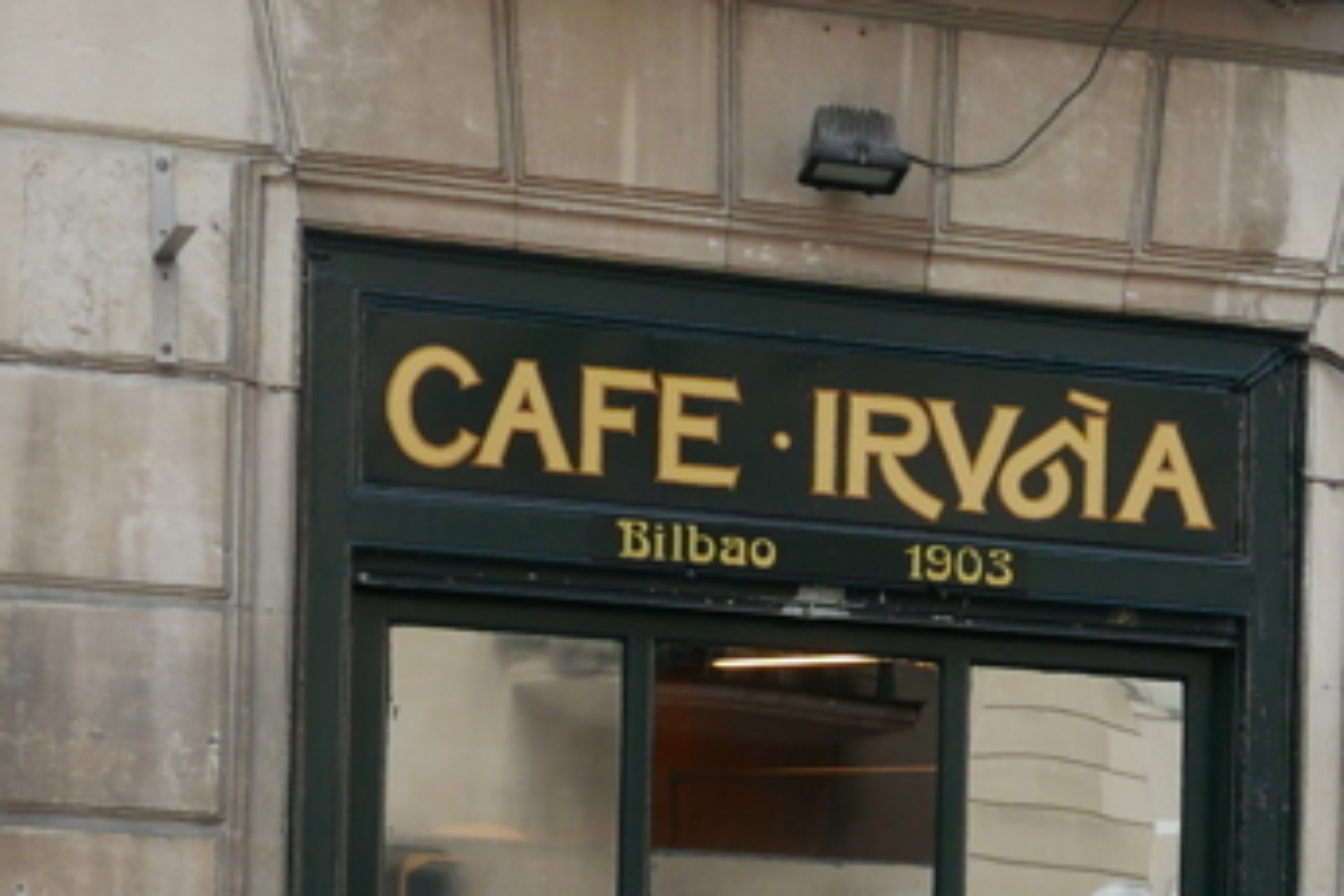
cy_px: 1278
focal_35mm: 132
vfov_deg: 10.1
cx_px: 1802
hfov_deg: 14.8
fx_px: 4928
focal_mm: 17.2
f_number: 4
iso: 200
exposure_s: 1/125
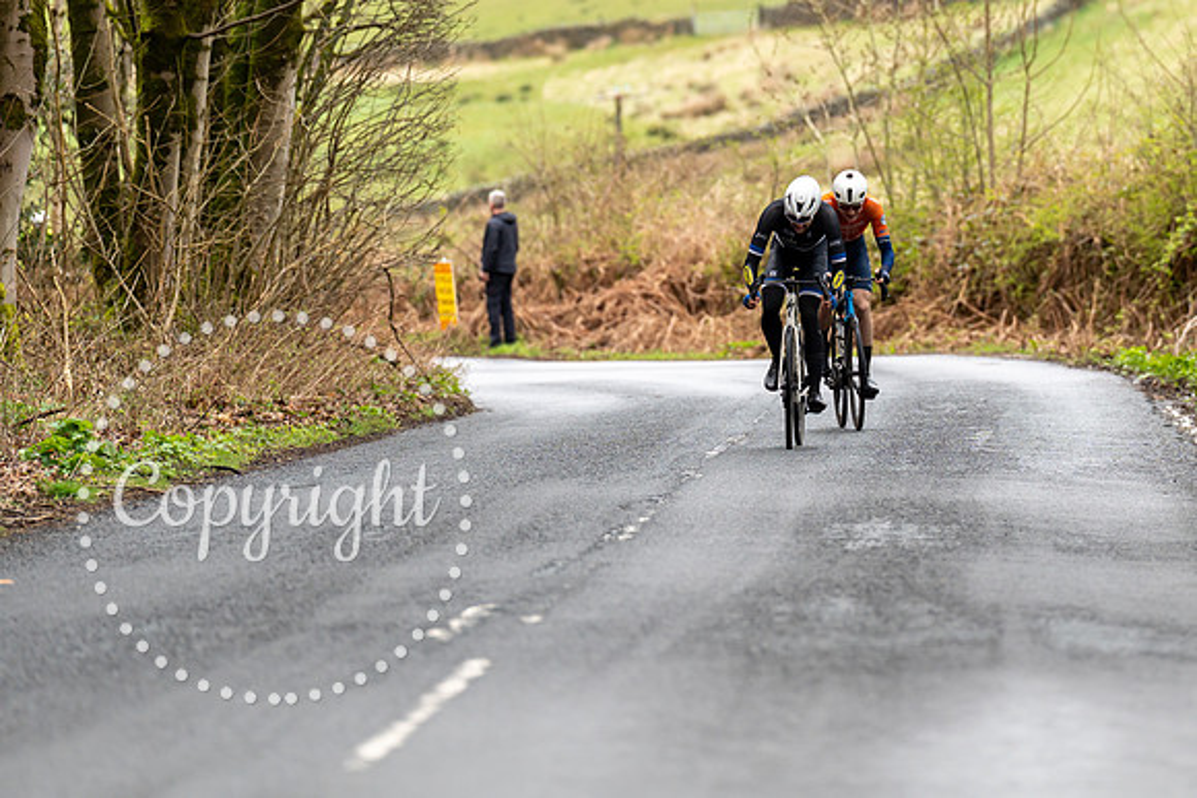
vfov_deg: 4.5
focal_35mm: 305
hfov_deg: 6.8
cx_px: 911
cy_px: 190
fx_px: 10128
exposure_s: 1/1000
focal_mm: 200
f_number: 3.5
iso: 500
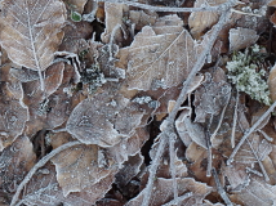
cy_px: 14
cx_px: -45
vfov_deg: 10.5
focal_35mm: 140
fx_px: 1115
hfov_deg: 13.7
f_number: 8
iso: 800
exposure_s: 1/80
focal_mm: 35
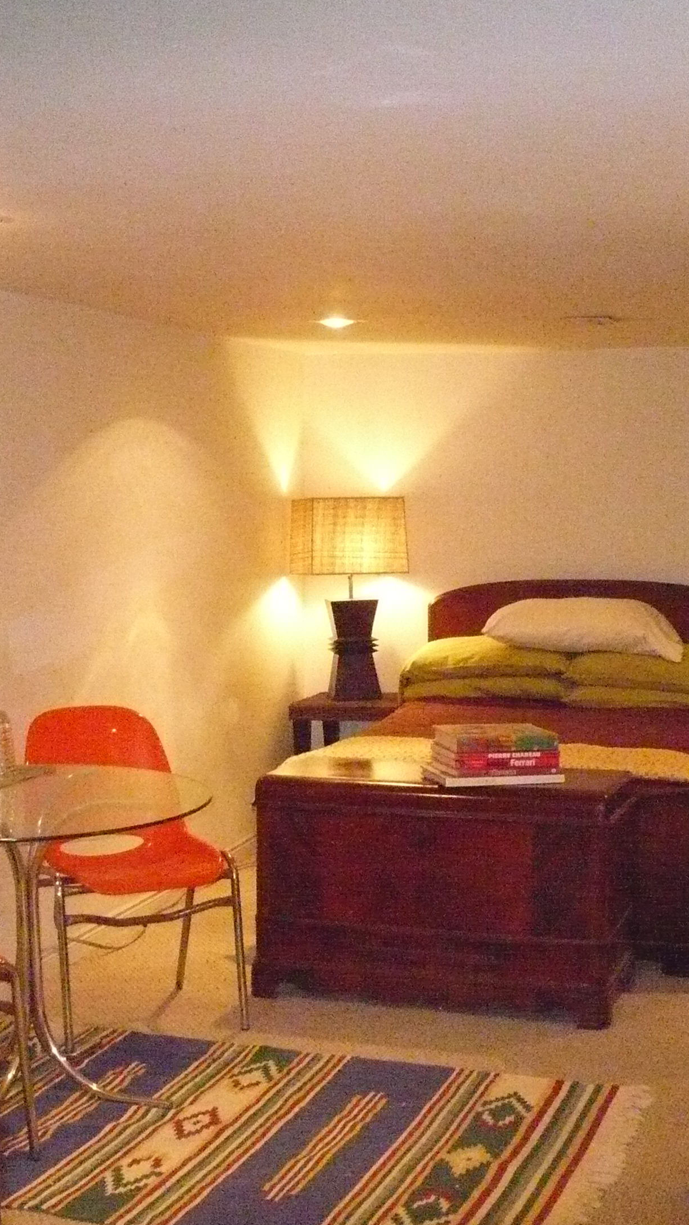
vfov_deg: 38.5
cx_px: 270
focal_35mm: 54
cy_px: 631
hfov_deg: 22.2
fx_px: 1754
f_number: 2.8
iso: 1250
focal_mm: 5.8
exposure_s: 1/50
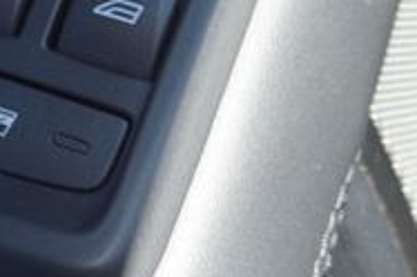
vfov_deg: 11.6
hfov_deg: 17.7
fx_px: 1307
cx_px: 11
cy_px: -134
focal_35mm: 113
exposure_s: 1/60
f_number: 4.5
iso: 100
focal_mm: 22
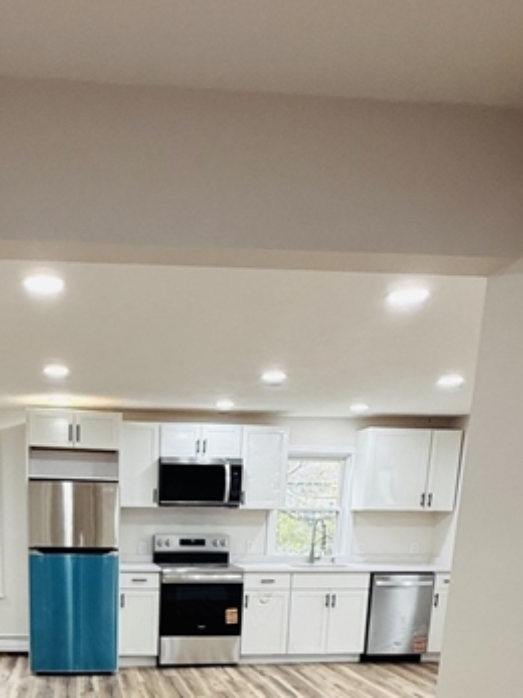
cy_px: 650
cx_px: 129
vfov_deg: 50.5
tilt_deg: -11.5
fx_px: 625
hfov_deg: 43.9
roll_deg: -0.4
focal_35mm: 31
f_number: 2.2
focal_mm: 2.22
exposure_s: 1/120
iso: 250
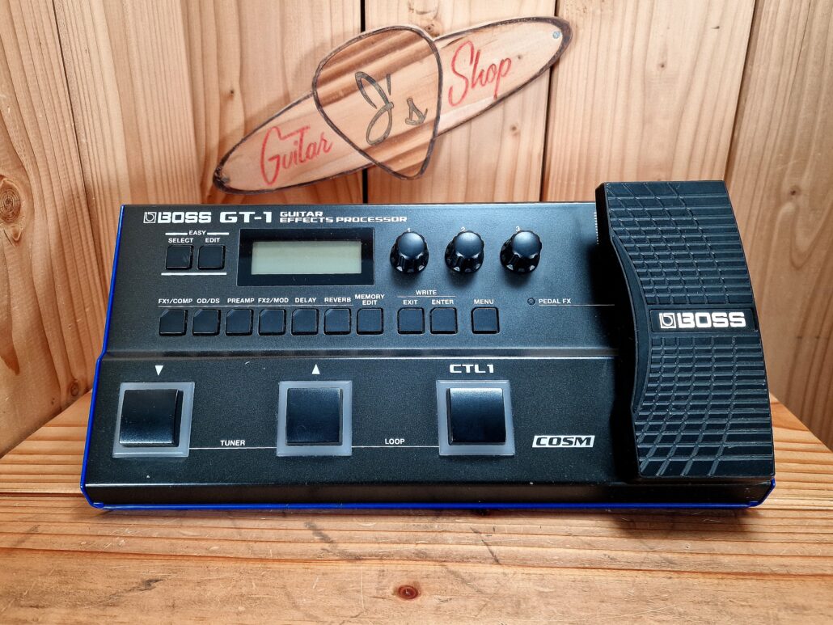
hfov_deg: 73.9
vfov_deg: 58.9
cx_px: 416
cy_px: 312
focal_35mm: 23
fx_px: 554
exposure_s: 1/120
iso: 50
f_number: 1.8
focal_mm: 6.4
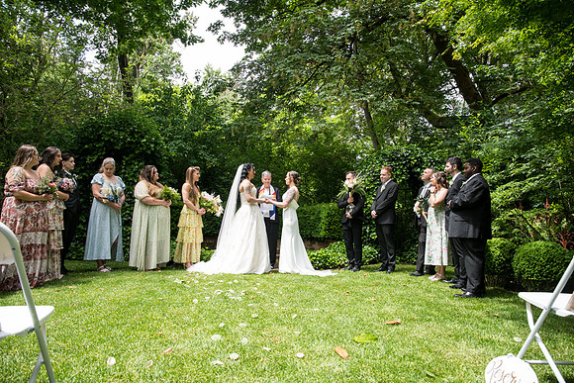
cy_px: 192
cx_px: 287
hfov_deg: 73.7
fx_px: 383
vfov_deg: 53.2
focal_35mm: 24
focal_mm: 24
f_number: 5
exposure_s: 1/400
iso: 500
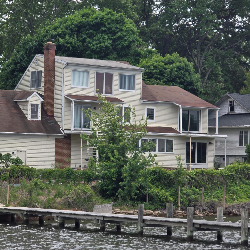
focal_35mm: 136
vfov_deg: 12.8
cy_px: 125
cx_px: 84
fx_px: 1111
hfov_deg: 12.8
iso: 64
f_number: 3.4
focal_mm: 18.6
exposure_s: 1/591
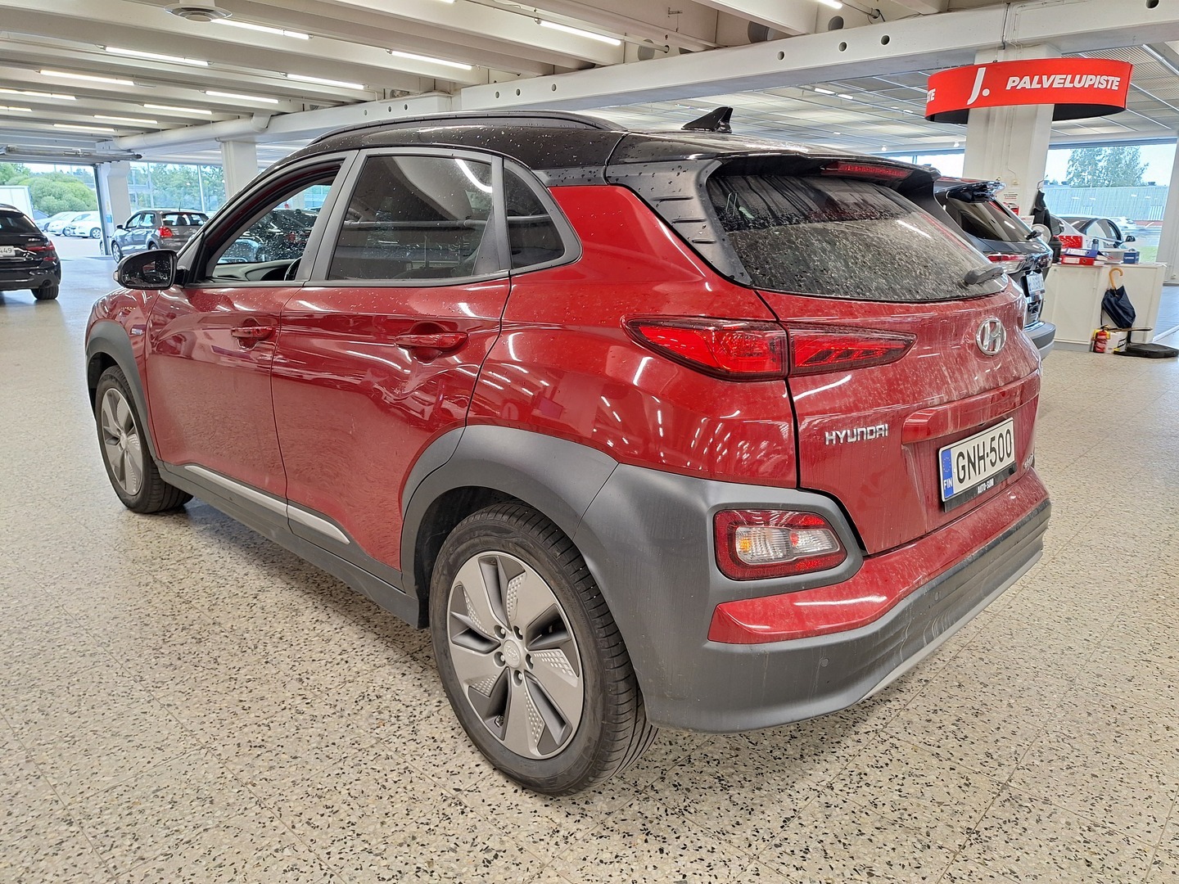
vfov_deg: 58.9
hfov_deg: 73.9
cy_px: 442
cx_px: 590
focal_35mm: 23
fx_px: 783
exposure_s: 1/50
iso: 100
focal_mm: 5.54
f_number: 1.8
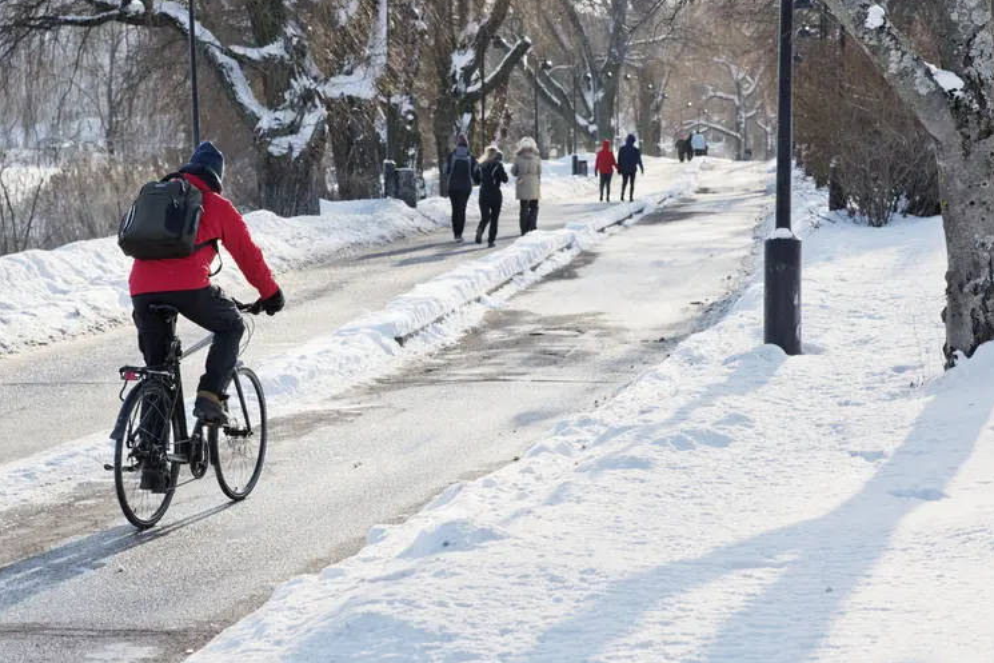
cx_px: 445
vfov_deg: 12.8
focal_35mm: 107
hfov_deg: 19.1
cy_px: 265
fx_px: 2955
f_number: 9
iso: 250
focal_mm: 86
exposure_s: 1/400
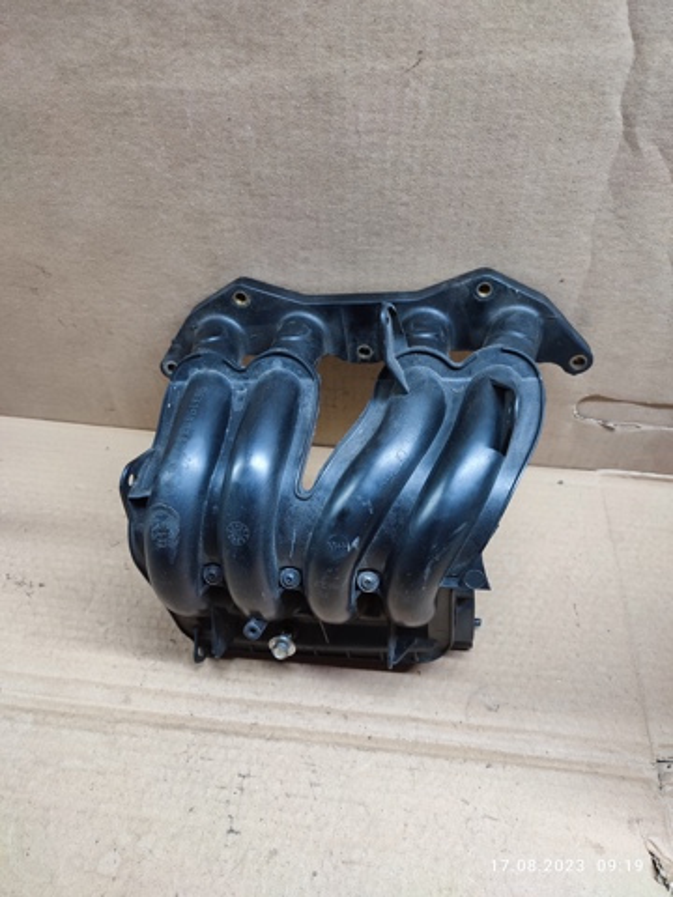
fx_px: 648
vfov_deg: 69.4
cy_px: 448
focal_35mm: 25
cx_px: 336
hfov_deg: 54.9
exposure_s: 1/30
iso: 336
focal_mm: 6.04
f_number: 1.9
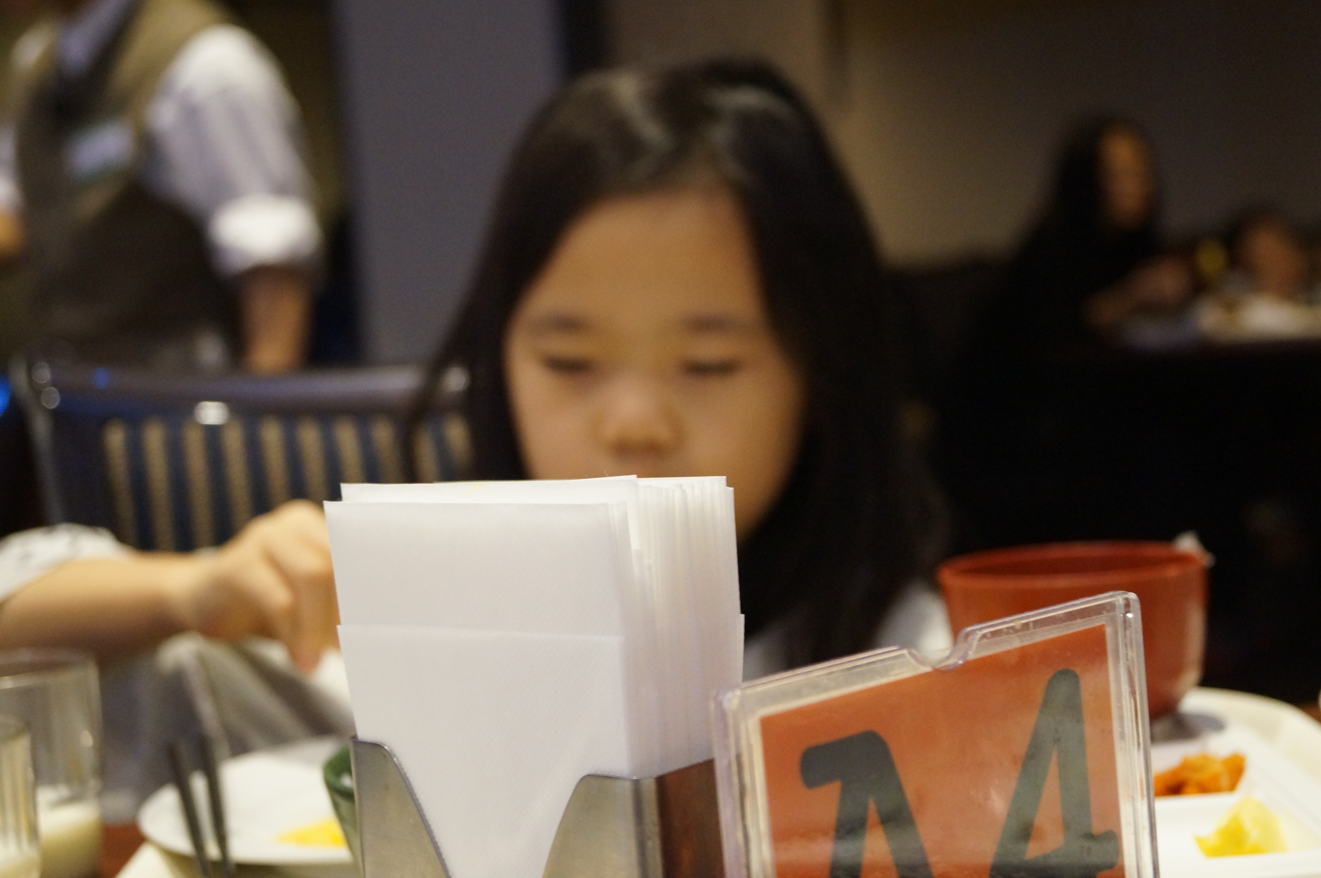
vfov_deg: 22.6
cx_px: 660
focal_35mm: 60
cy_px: 439
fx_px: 2199
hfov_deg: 33.4
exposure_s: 1/80
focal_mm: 40
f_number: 5.6
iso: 2500
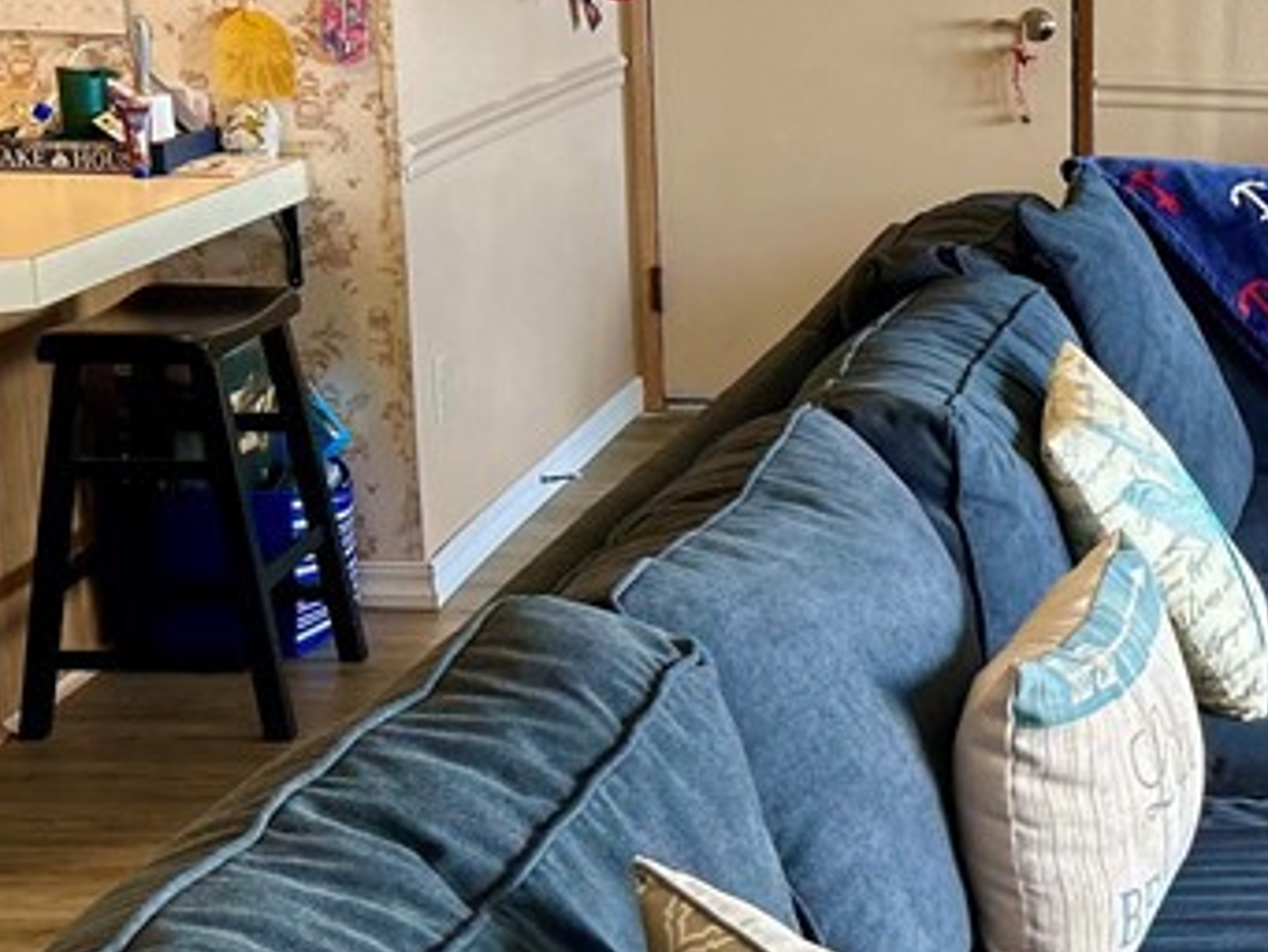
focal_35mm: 78
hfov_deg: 22.8
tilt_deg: -14.4
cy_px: 573
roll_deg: -2.3
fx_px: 2858
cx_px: 1547
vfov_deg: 18.9
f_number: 1.5
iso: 80
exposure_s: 1/60
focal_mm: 5.7
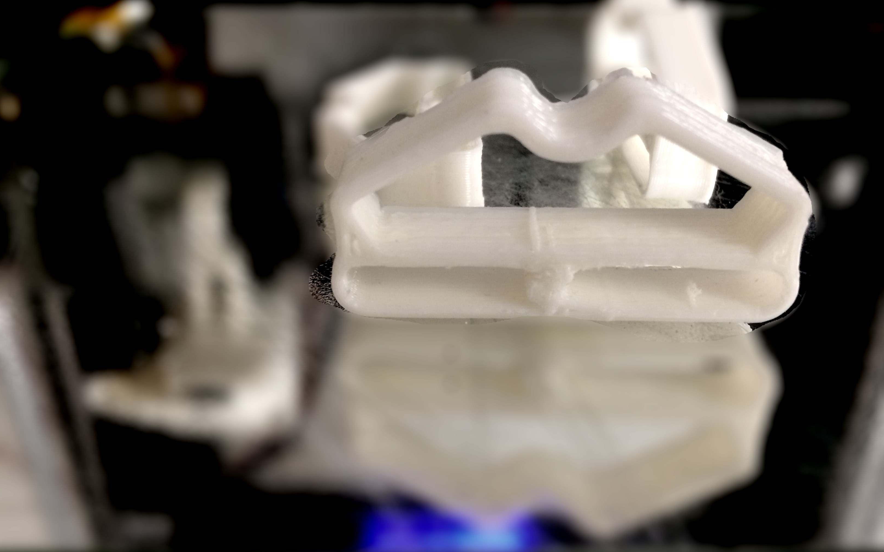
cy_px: 237
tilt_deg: -31.2
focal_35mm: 31
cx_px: 444
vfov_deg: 40.5
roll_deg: -0.6
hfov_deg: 61.2
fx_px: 747
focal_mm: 4.15
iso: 160
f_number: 2.2
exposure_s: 1/33
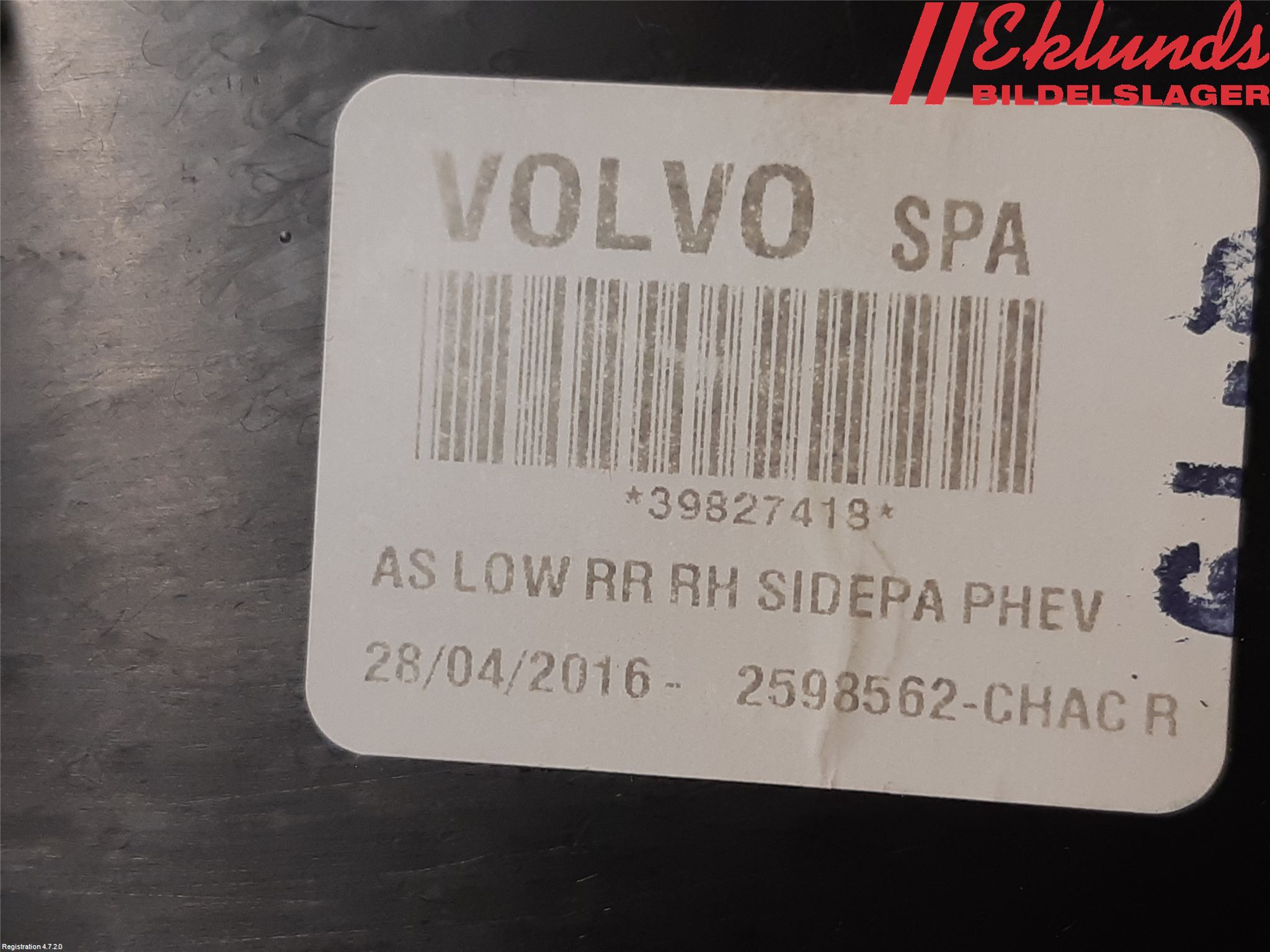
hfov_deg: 67.3
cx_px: 635
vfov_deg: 53.1
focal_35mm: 26
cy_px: 476
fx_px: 954
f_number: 1.7
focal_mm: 3.93
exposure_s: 1/50
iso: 80
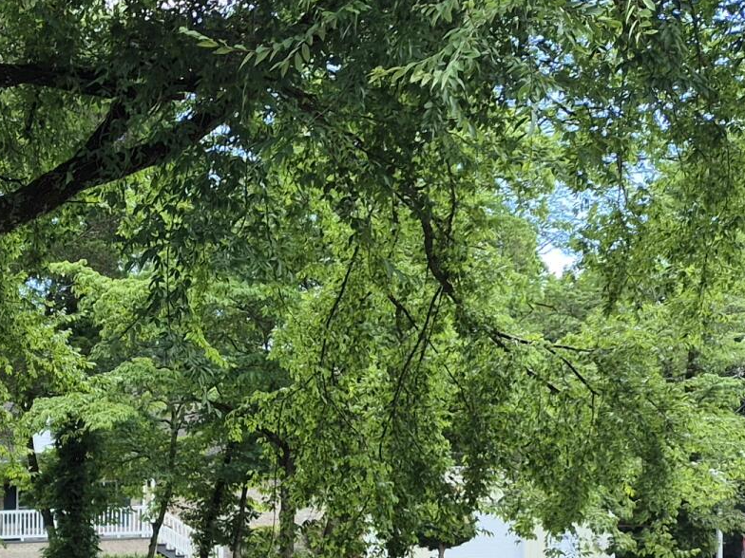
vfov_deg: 15.5
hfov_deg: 18.4
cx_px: -517
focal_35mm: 88
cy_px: 836
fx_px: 1894
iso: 25
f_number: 1.8
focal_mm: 5.4
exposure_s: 1/266
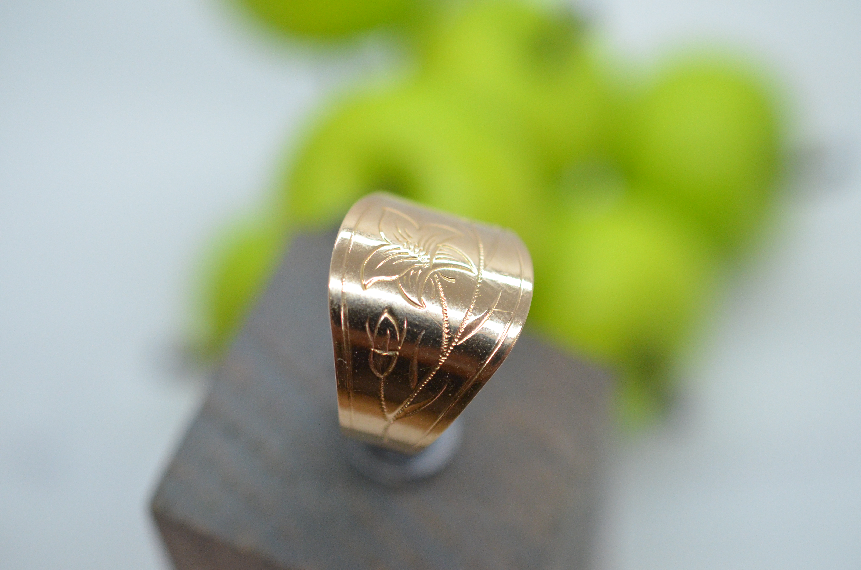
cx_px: 430
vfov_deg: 22.5
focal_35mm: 60
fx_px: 1432
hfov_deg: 33.5
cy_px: 285
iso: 2500
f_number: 4
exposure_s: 1/2500
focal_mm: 40
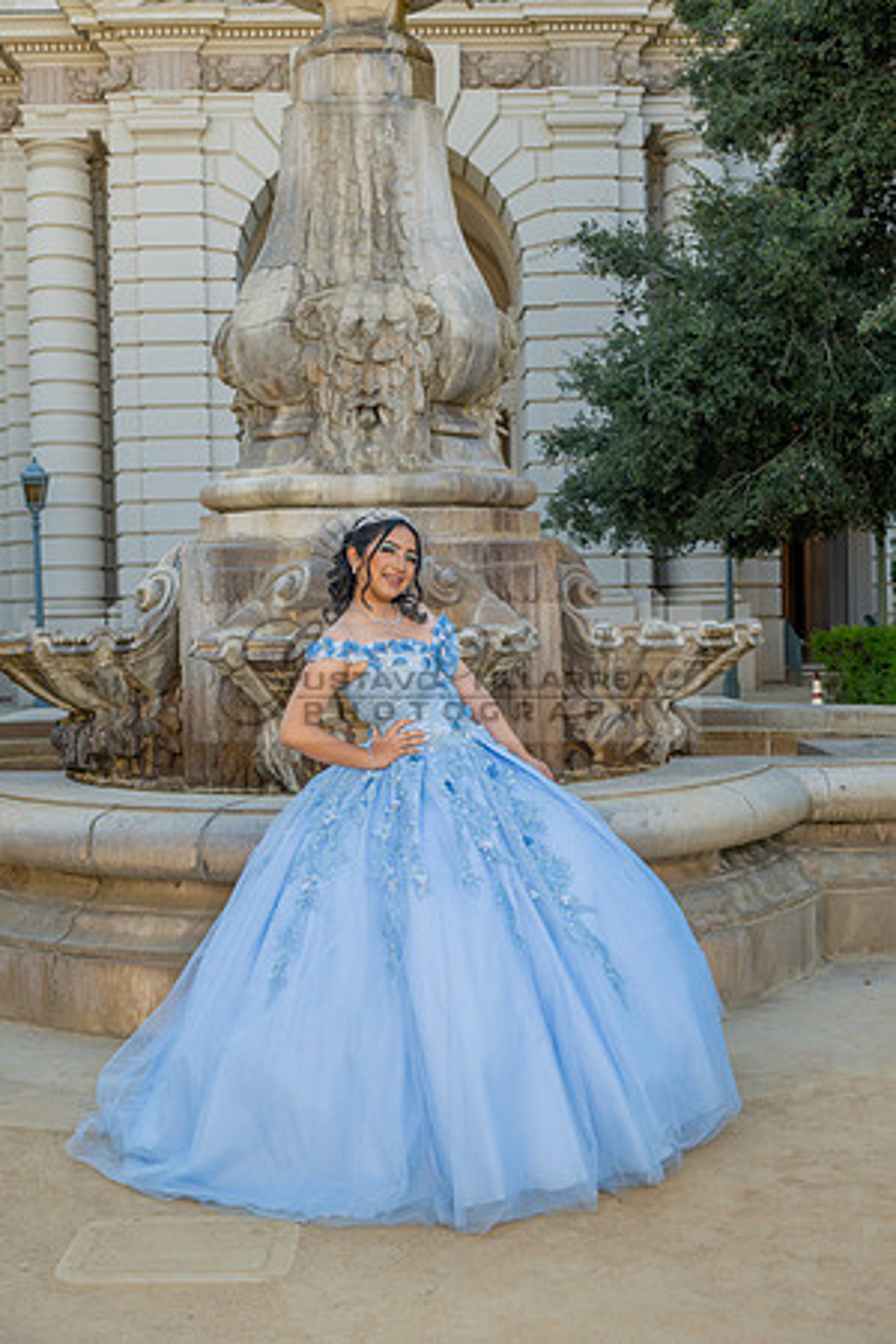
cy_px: 672
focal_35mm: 42
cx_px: 448
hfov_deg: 31.9
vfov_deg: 46.4
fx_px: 1568
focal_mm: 42
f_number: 5
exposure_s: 1/200
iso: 200
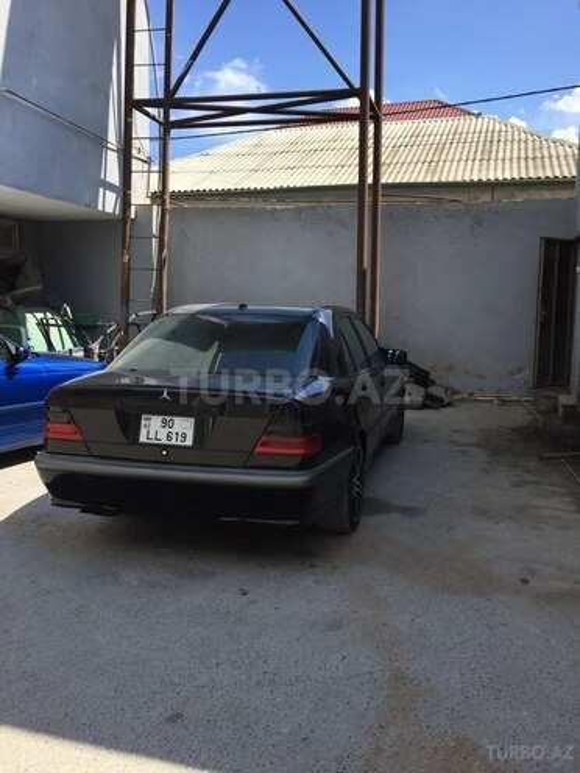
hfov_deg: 48.2
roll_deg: -1.1
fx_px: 648
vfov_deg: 61.7
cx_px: 290
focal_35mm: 29
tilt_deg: -6.5
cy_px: 386
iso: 32
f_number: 2.2
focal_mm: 4.15
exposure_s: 1/1412
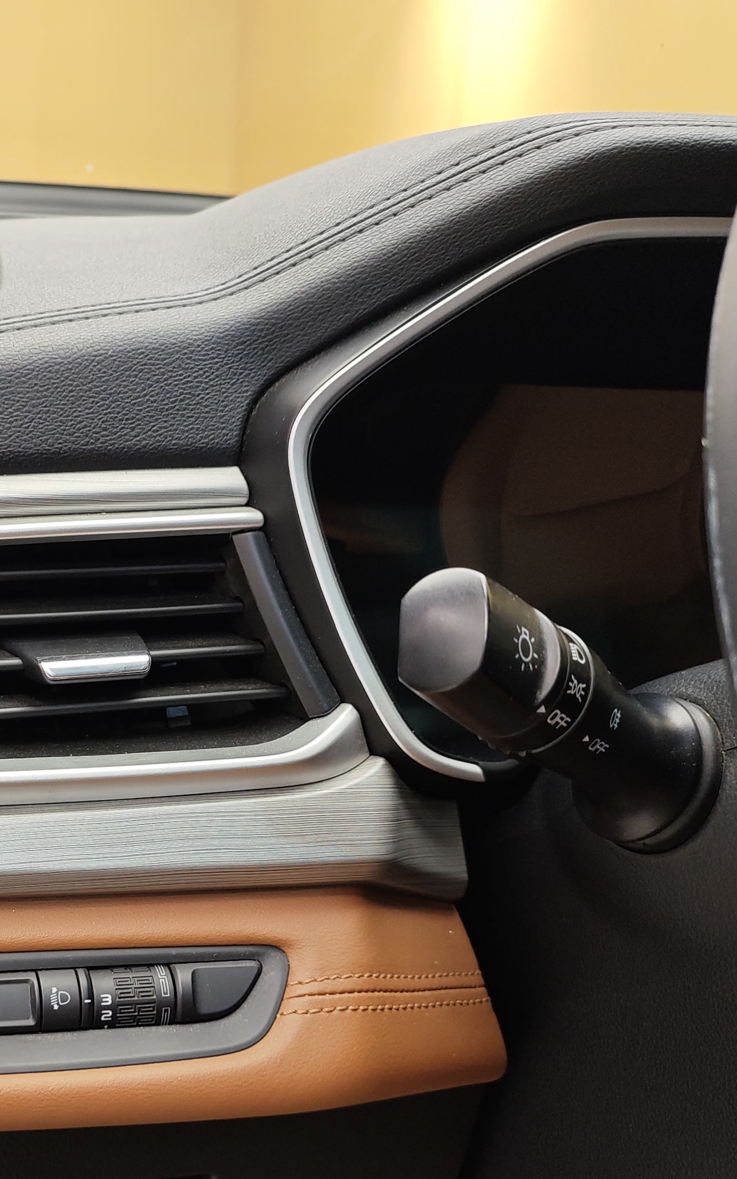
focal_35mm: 47
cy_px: 824
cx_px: 88
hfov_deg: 26.6
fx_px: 1511
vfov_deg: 41.8
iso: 160
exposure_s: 1/28.8
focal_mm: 8.7
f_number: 1.9
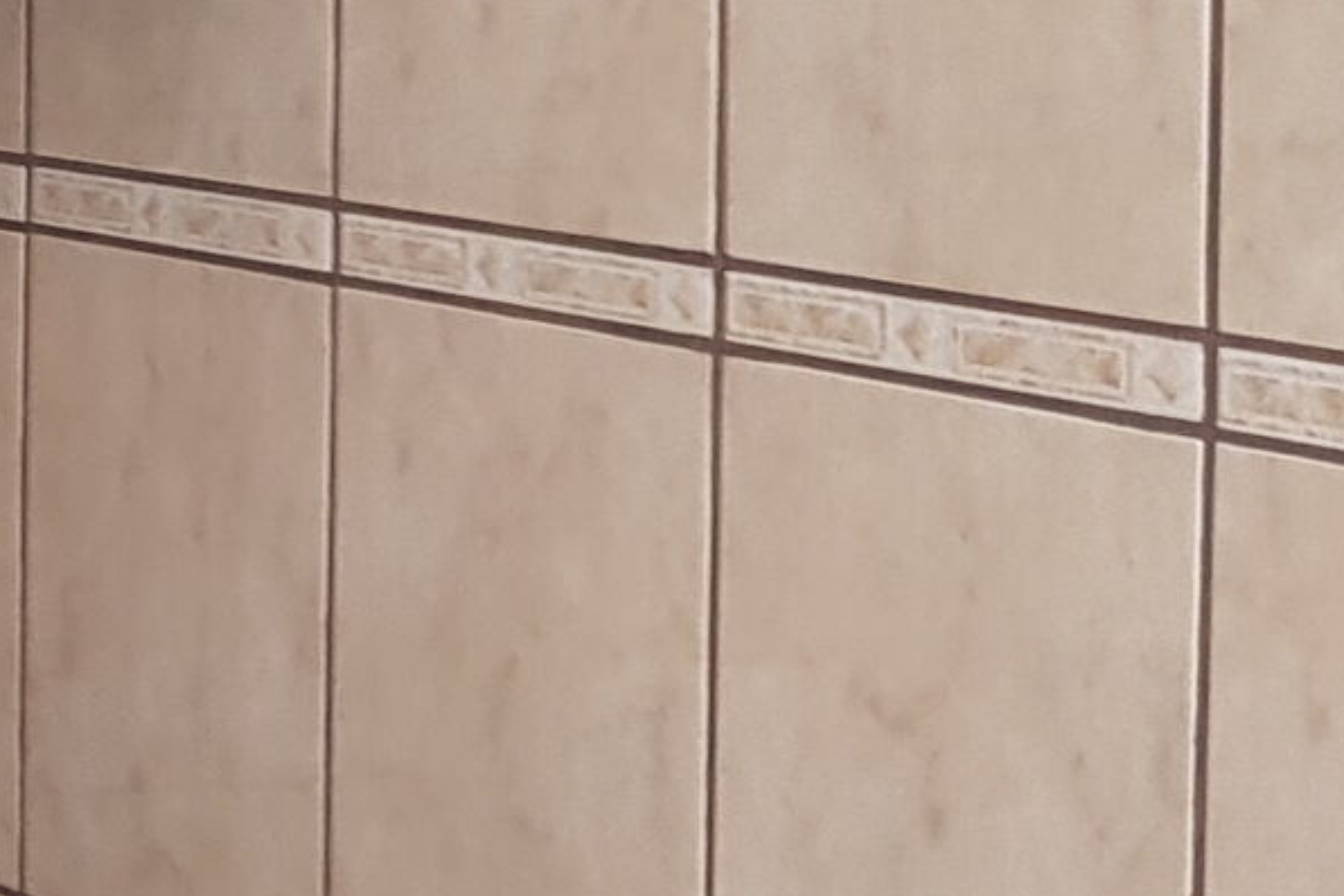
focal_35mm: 127
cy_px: 43
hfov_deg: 13.0
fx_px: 4740
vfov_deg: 10.7
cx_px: -1691
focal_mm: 4.2
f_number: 1.7
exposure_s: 1/33
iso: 160
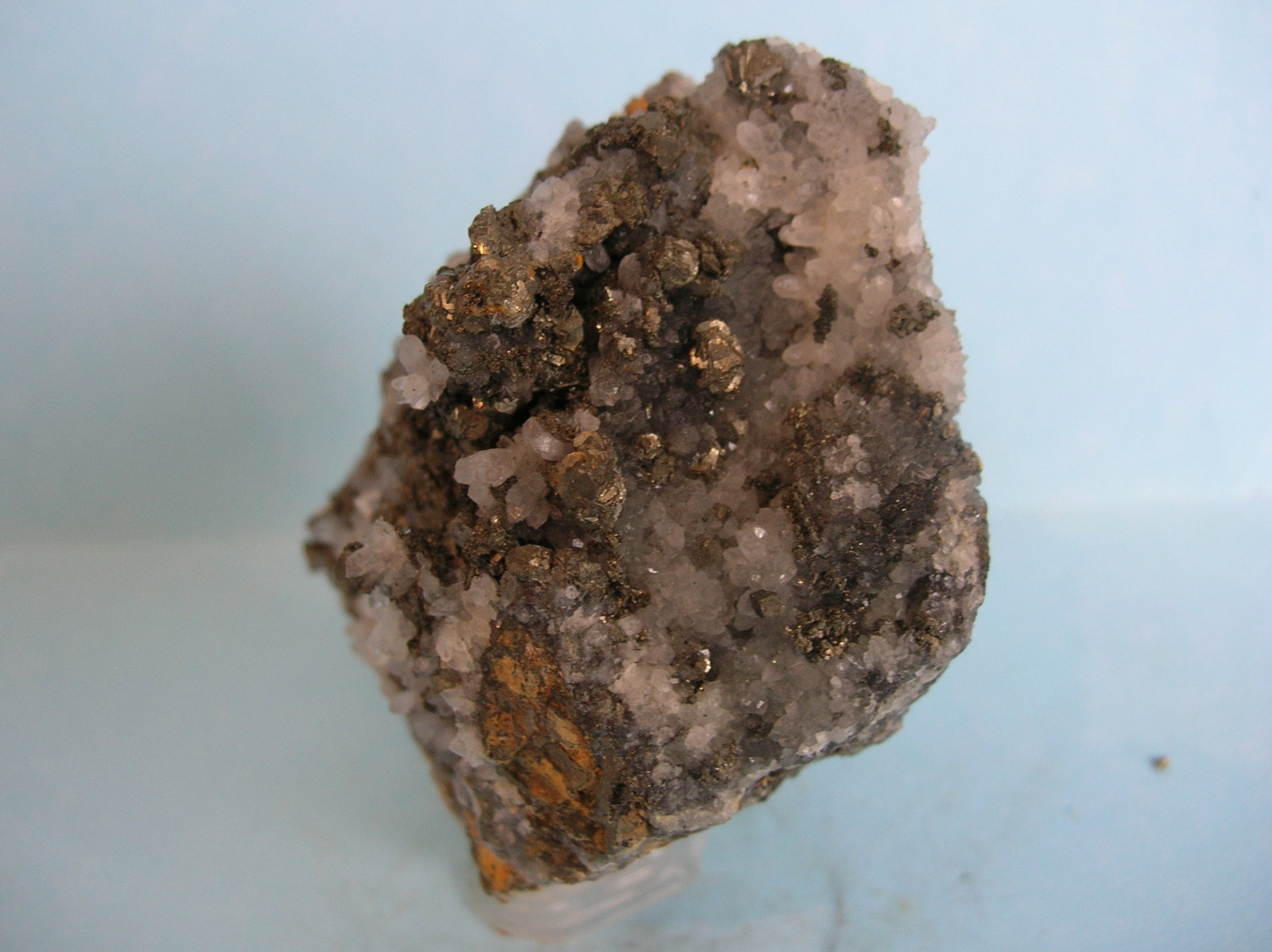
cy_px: 476
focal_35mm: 36
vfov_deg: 39.6
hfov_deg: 51.4
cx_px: 636
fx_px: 1322
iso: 50
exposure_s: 1/9.8
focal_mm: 6
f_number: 2.7
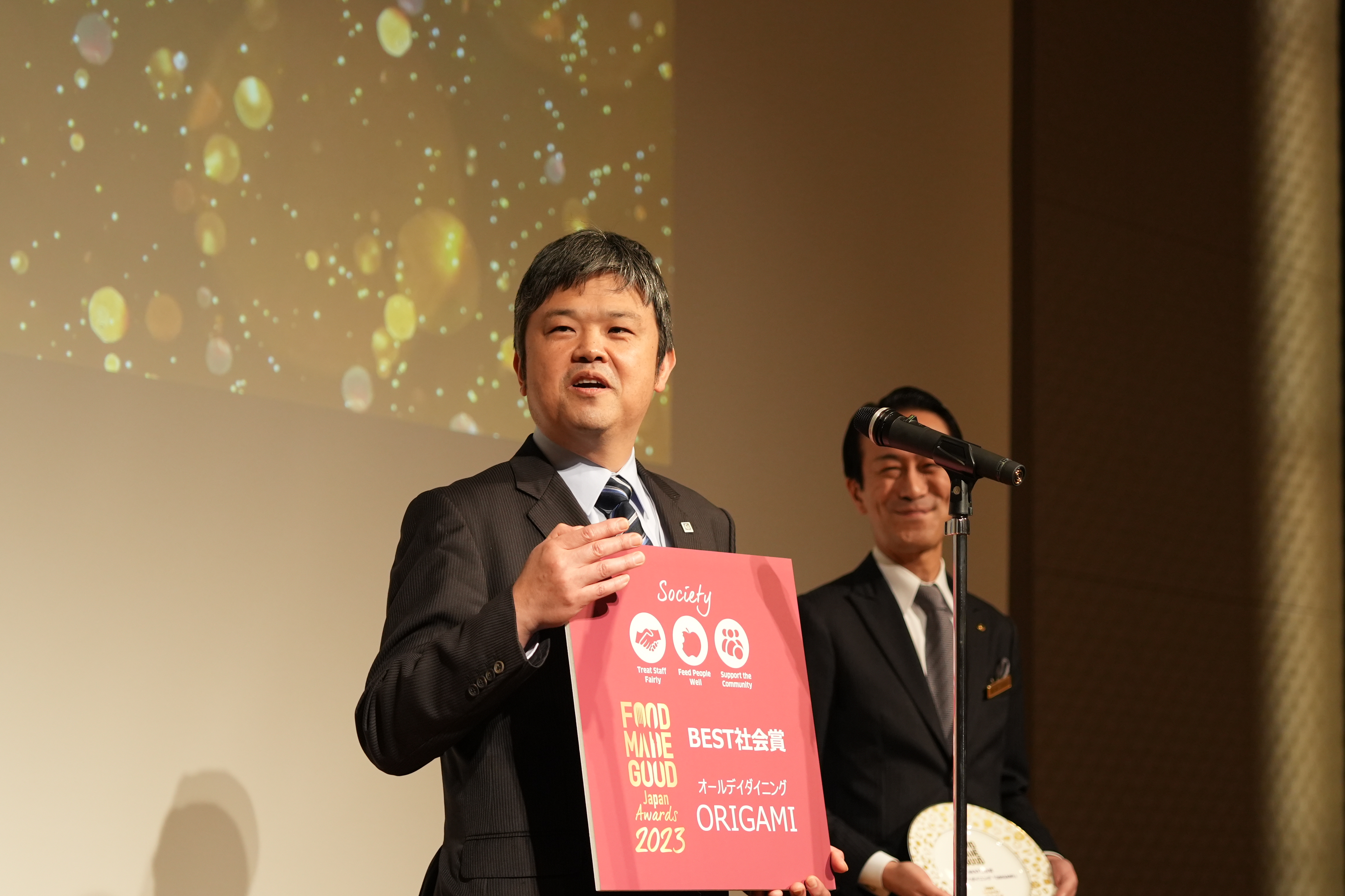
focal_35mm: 105
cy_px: 448
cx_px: 672
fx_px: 3923
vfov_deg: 13.0
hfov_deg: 19.5
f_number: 2.8
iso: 1250
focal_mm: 70
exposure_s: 1/160
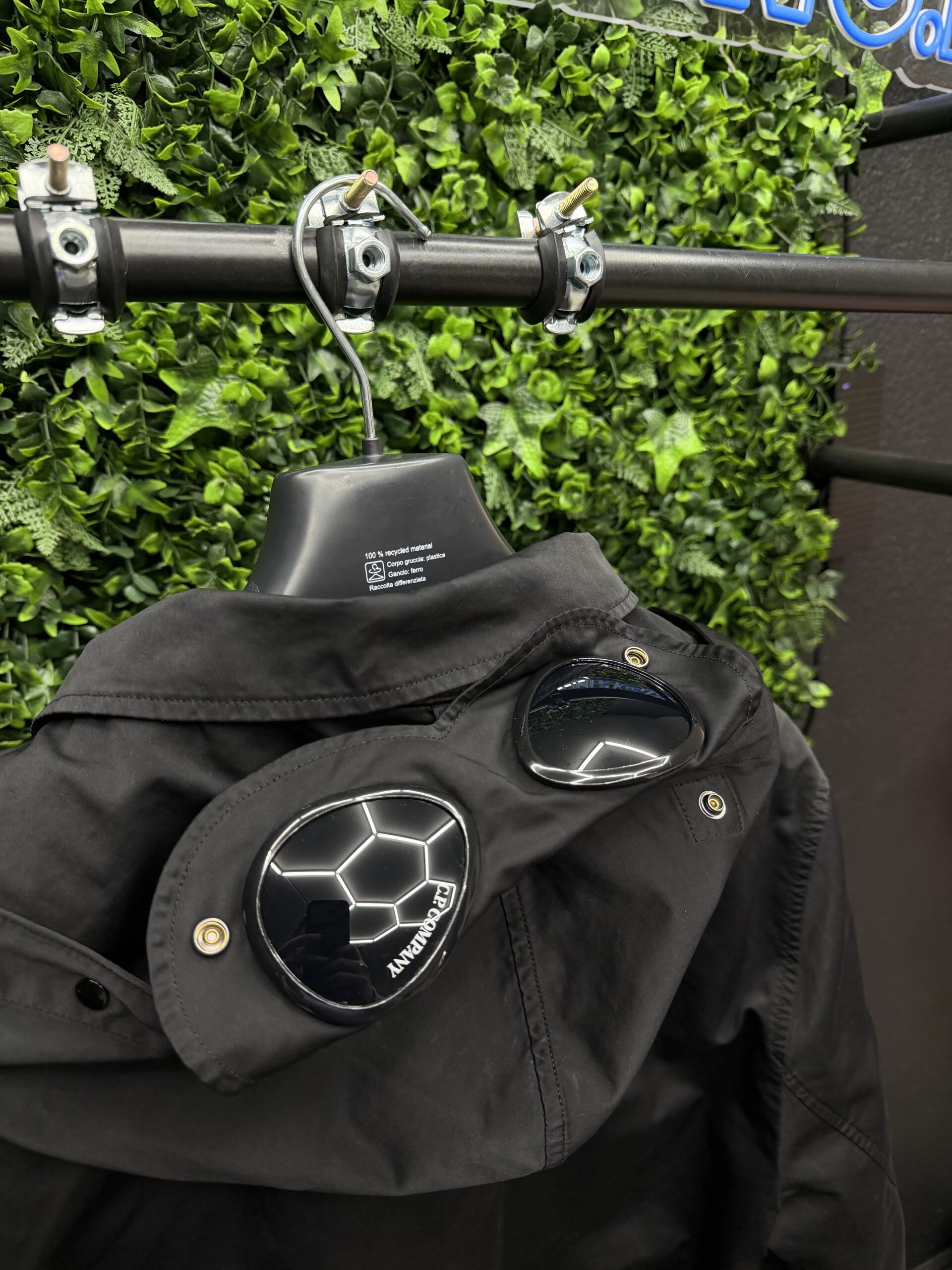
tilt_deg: -19.2
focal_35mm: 24
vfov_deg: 71.6
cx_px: 476
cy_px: 635
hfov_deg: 56.8
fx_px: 880
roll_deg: -1.4
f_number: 1.78
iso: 200
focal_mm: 6.76
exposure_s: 1/65
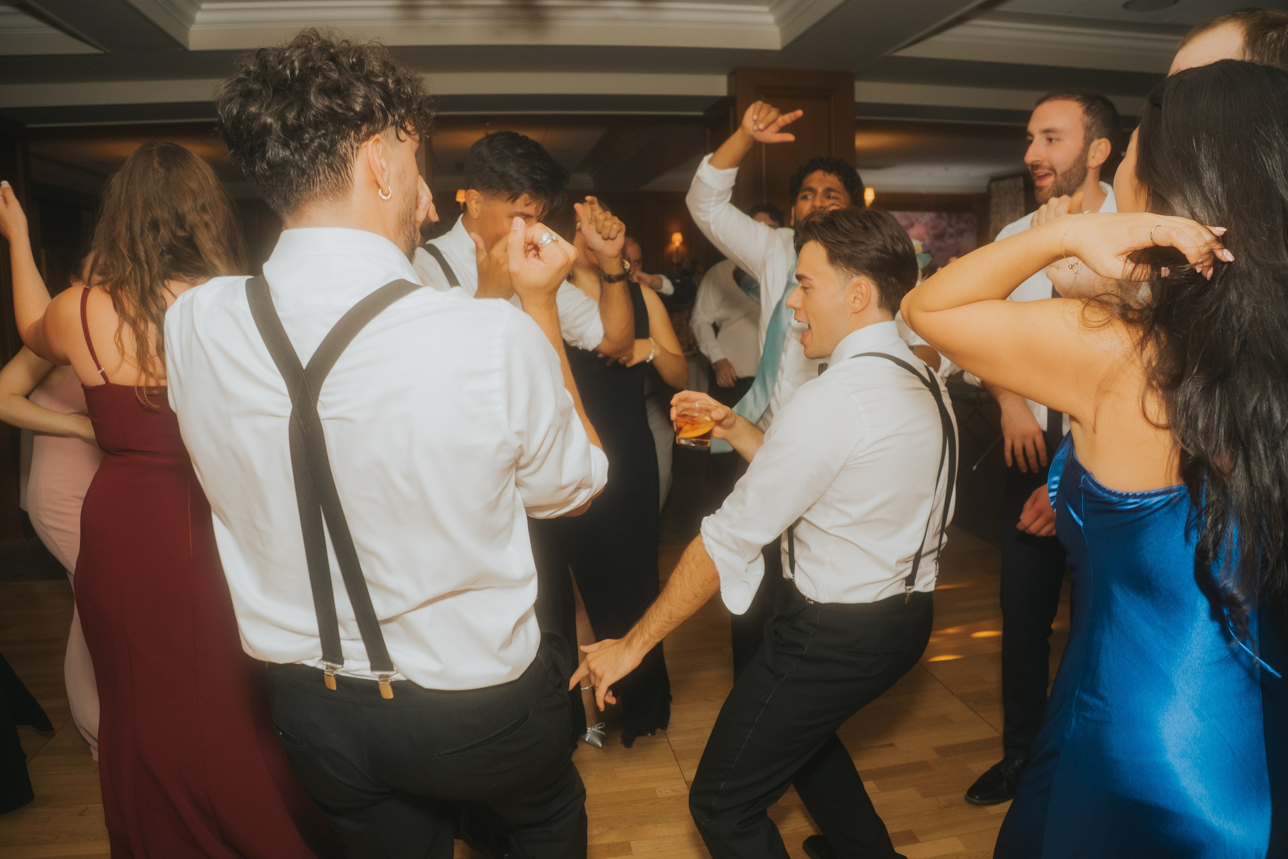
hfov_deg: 71.6
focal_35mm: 25
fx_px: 893
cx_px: 644
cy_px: 430
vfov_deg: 51.4
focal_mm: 12
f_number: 2.8
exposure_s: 1/125
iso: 500
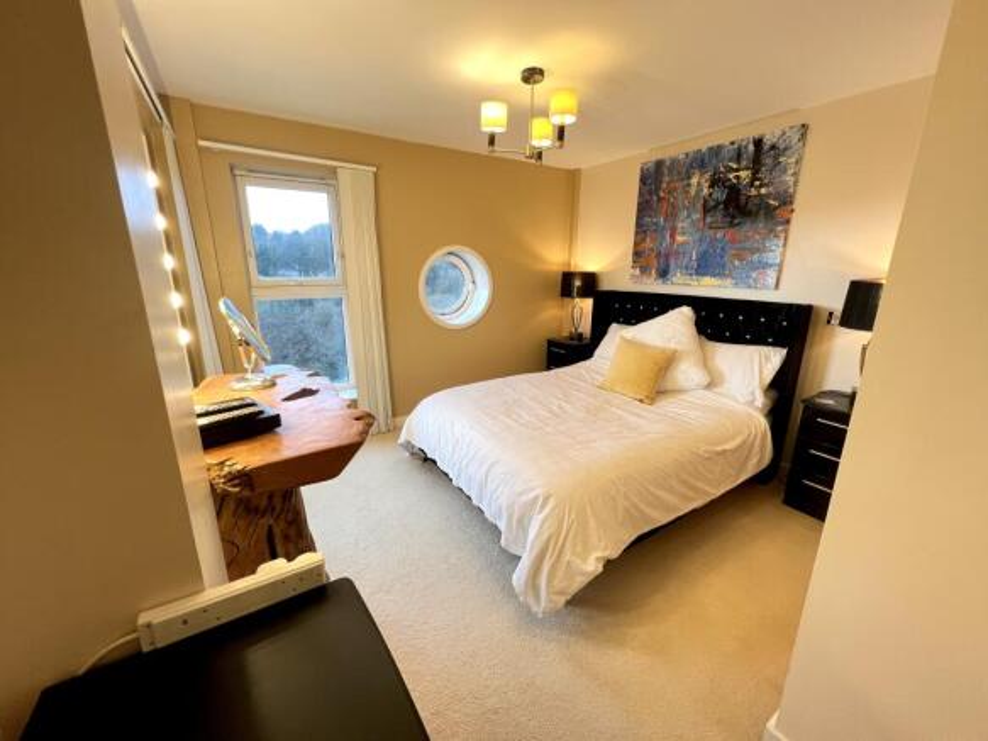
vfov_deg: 89.9
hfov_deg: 106.2
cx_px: 494
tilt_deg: -15.4
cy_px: 370
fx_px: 371
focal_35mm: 13
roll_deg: +0.1
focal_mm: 1.57
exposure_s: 1/50
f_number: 1.8
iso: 160
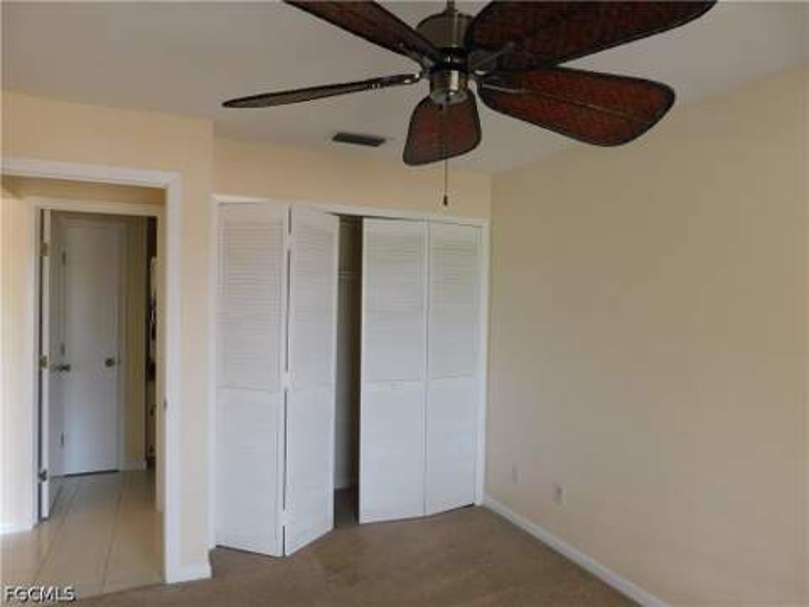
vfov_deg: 58.9
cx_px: 404
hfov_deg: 73.9
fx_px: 538
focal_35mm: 23
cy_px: 304
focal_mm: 4
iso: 125
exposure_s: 1/40
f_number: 3
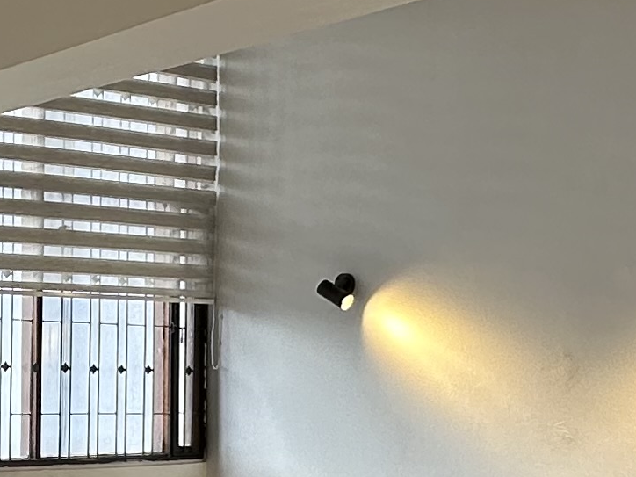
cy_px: 430
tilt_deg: -2.0
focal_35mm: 78
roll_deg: -0.5
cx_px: -69
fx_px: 1433
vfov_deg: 18.6
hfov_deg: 23.4
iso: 40
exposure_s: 1/164
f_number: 2.2
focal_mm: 2.22
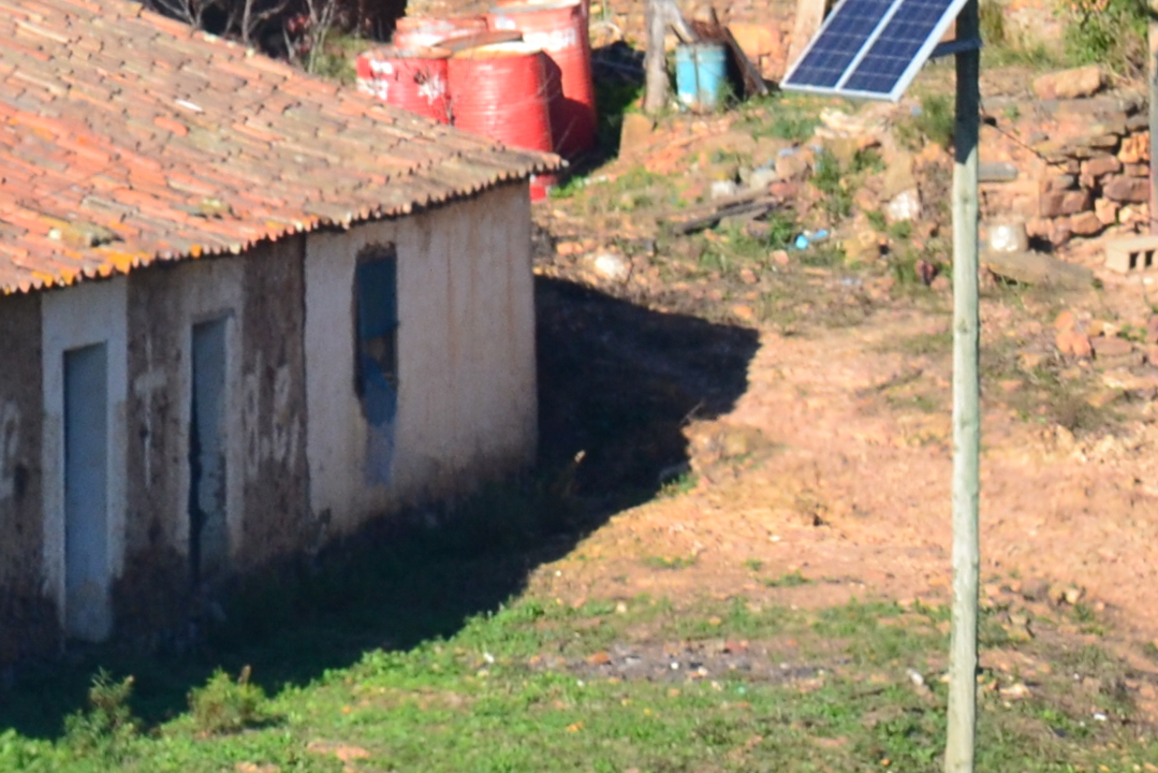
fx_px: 61805
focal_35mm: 1921
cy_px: -373
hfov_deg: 1.1
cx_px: -80
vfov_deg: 0.7
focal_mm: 300
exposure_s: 1/400
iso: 400
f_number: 11
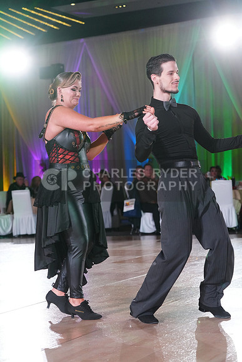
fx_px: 776
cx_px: 121
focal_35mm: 77
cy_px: 181
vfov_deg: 26.3
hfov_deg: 17.7
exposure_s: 1/400
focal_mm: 77
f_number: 4
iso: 2500
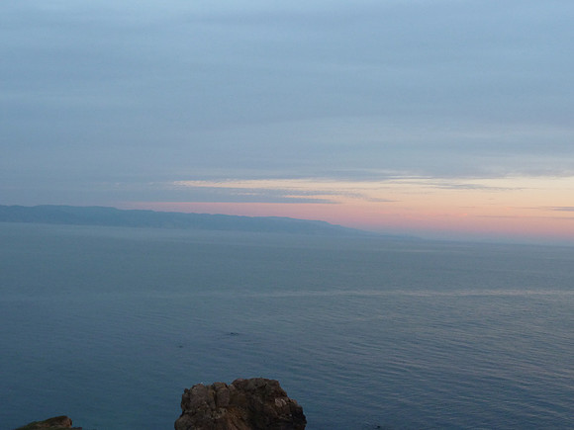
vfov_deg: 34.3
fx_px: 696
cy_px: 215
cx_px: 287
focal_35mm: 42
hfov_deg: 44.8
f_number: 3.7
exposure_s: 1/30
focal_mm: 6.9
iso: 200
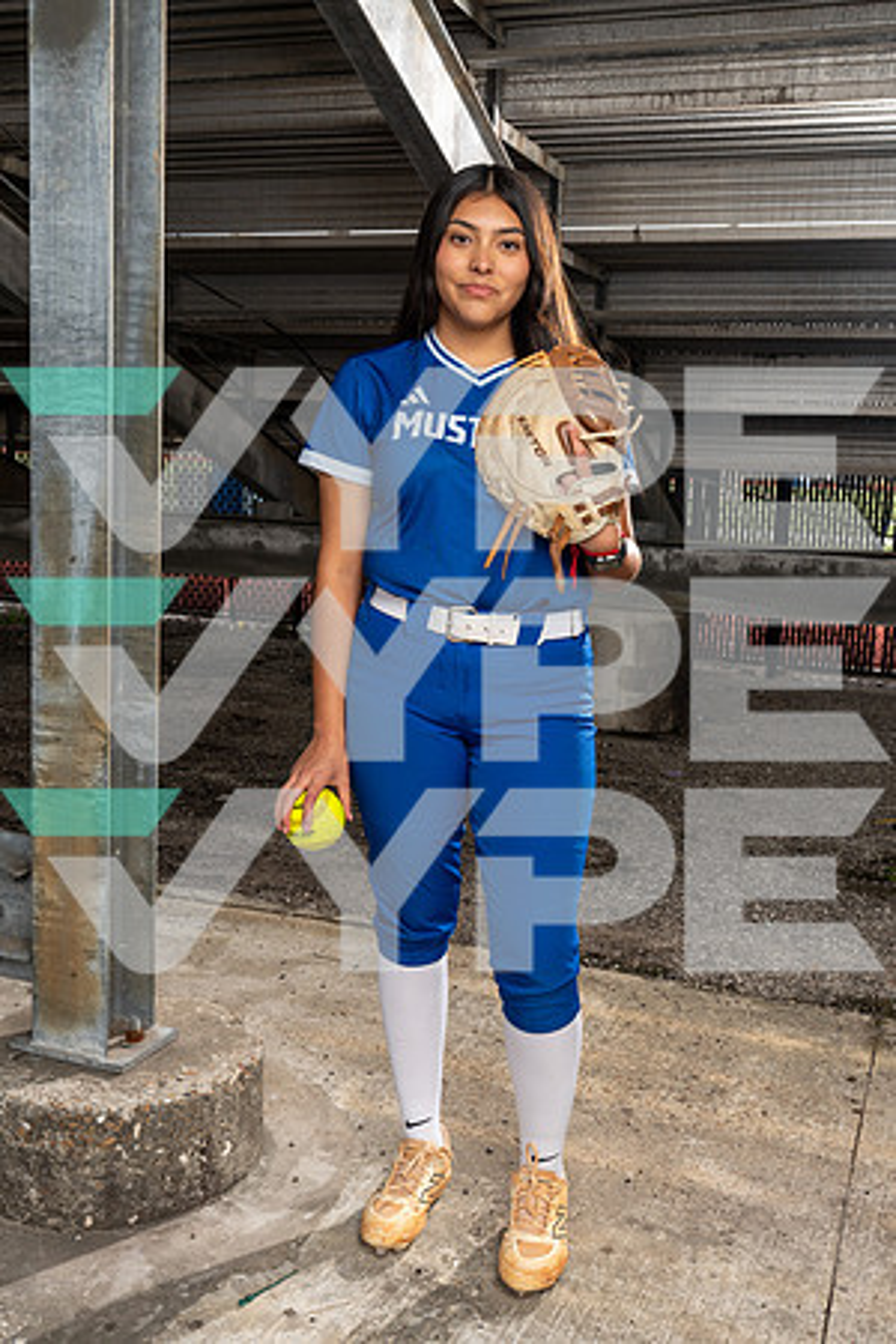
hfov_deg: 35.9
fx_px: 1381
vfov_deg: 51.9
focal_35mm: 37
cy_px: 672
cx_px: 448
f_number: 8
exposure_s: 1/200
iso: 200
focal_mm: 37
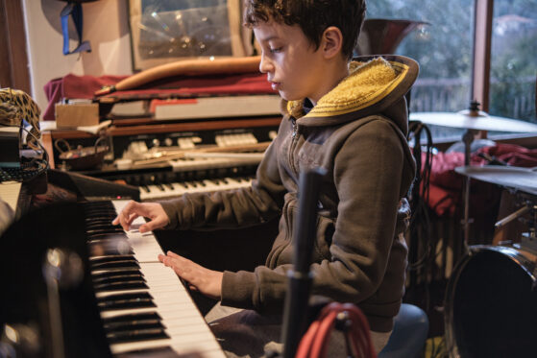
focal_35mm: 35
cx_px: 268
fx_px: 522
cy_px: 179
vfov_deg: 37.9
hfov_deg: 54.4
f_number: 1.4
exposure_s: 1/125
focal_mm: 23
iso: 1600
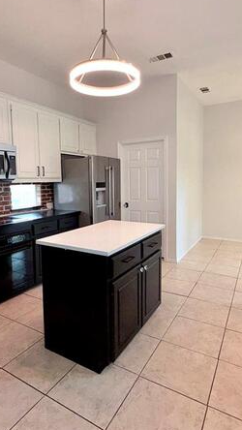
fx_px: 251
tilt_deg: -5.0
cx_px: 111
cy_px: 202
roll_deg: +1.4
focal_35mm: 22
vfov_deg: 81.1
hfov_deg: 51.5
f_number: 2.2
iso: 50
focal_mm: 2.22
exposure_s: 1/95
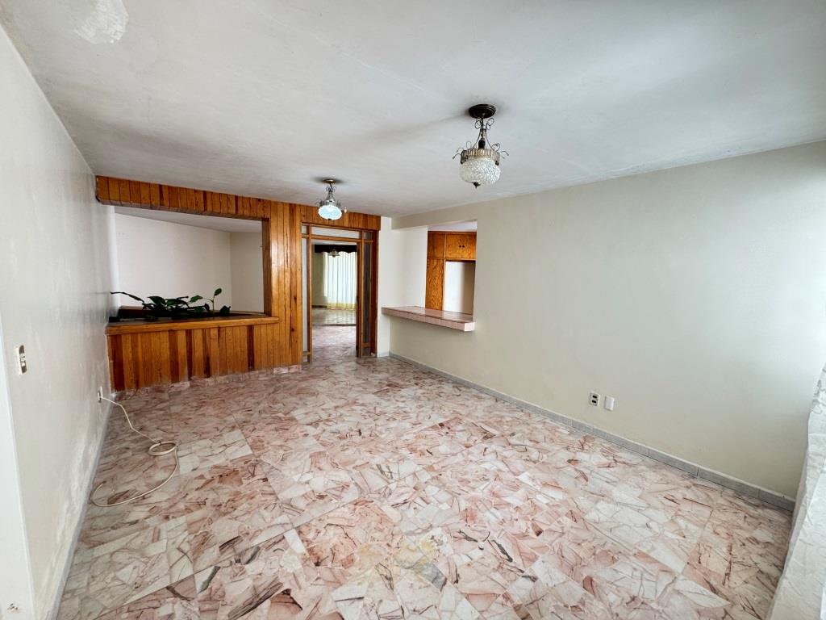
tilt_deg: -7.5
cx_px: 413
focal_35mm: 14
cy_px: 310
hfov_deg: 102.1
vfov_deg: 85.7
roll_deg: -2.4
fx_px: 334
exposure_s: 1/99
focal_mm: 2.22
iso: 160
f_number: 2.2
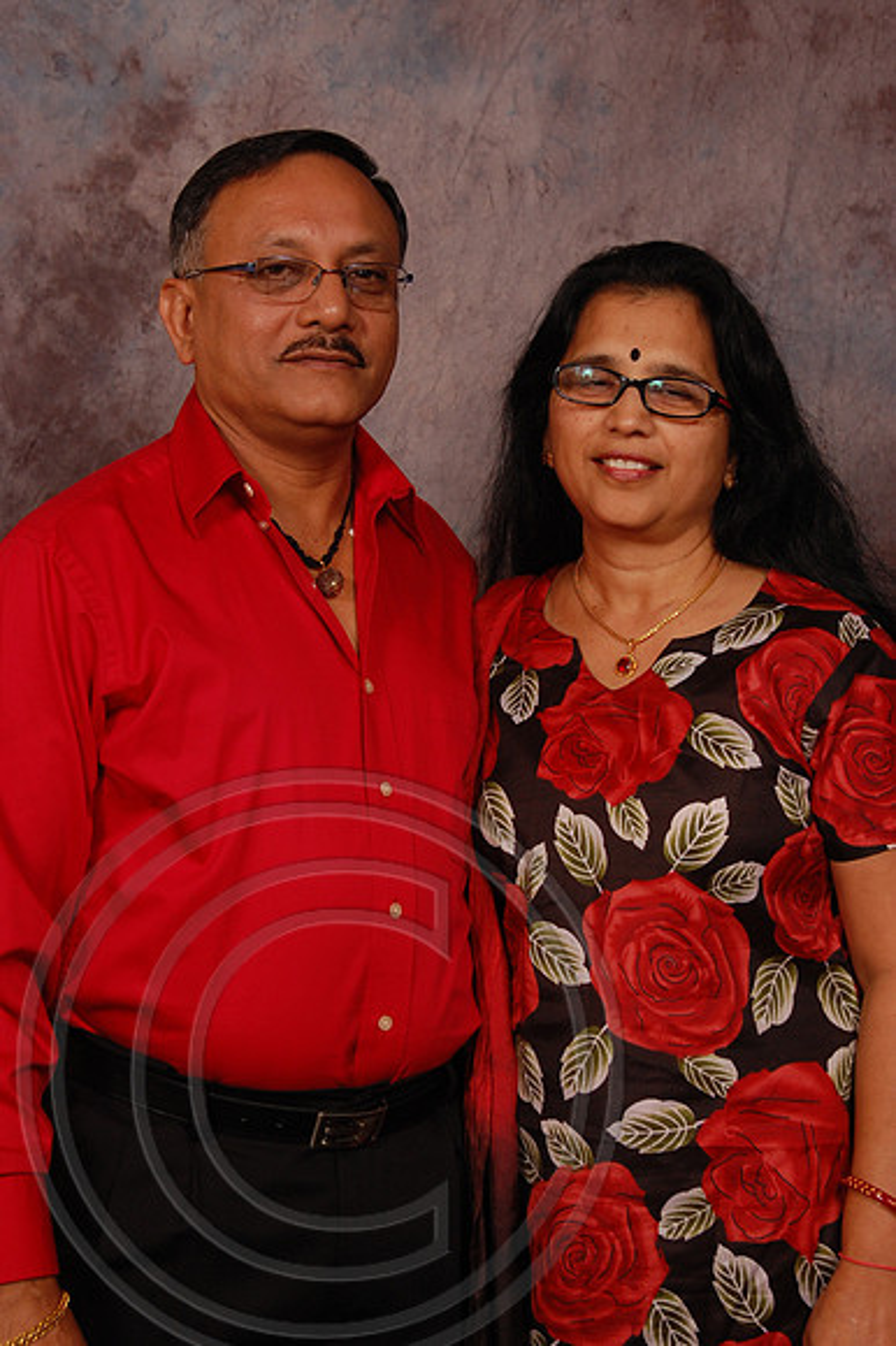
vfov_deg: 31.9
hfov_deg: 21.5
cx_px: 448
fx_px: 2355
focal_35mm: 63
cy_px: 673
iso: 400
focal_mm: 42
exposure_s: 1/200
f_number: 5.6
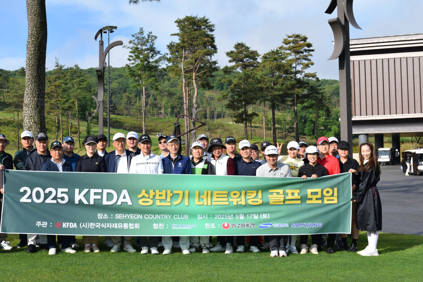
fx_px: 595
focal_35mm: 51
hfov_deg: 39.0
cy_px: 123
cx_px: 176
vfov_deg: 26.7
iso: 200
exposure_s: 1/400
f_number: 10
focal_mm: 27
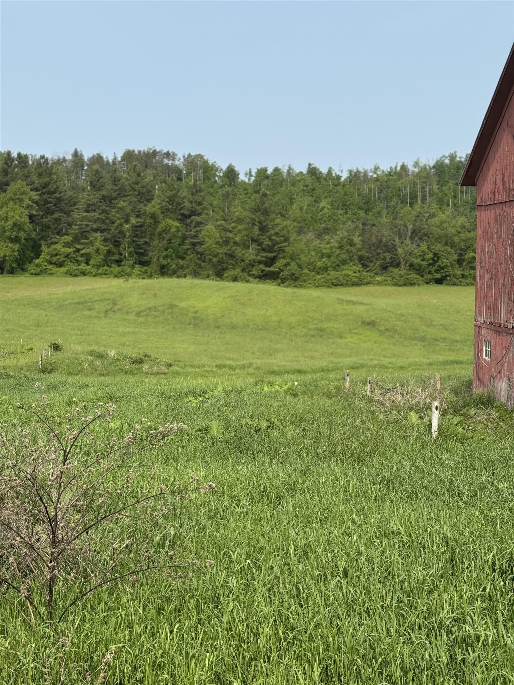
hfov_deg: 30.3
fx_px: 950
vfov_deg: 39.7
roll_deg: -0.3
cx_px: 257
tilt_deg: -4.8
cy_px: 342
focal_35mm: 48
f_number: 1.78
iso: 64
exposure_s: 1/3817
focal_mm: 6.76
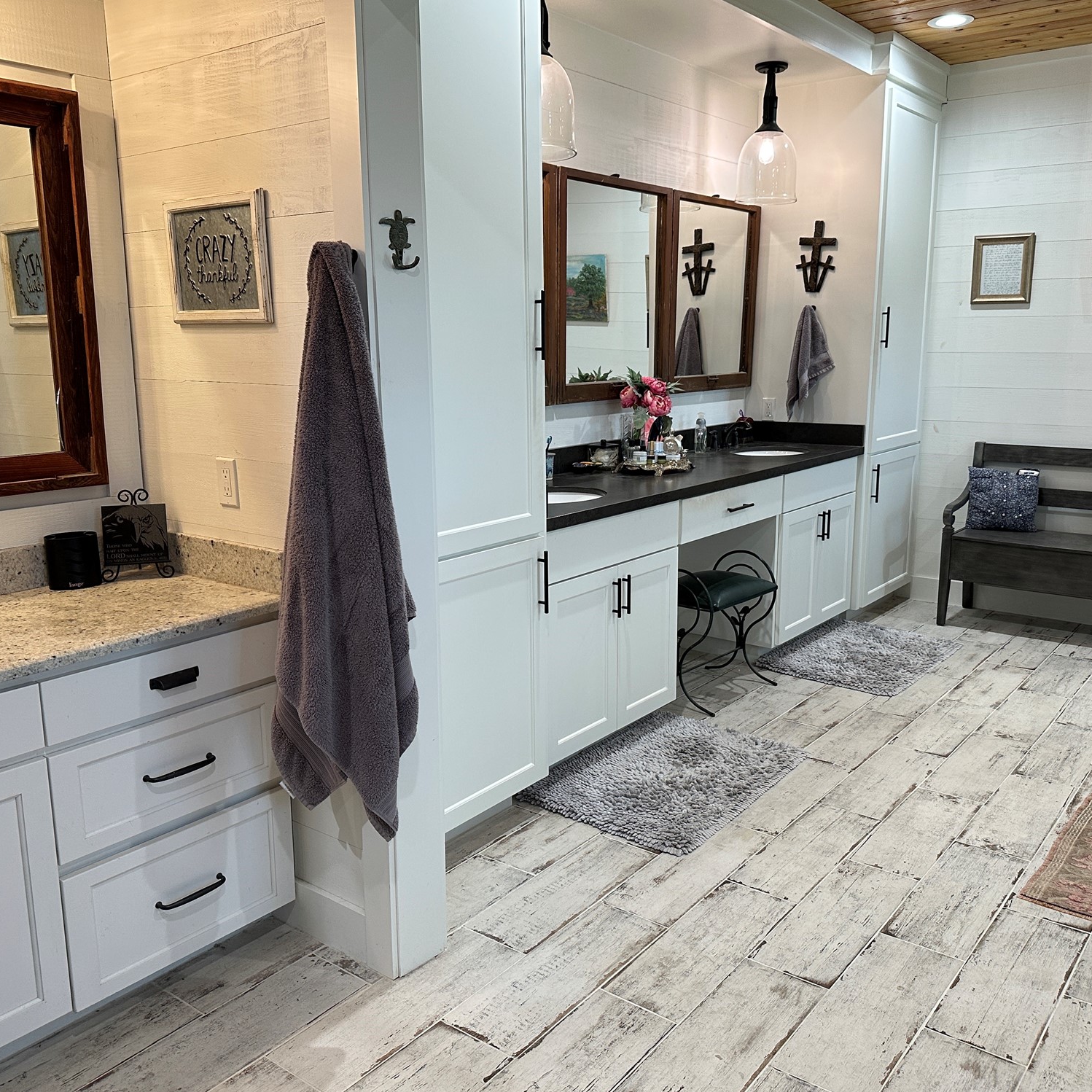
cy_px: 548
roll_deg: +0.2
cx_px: 555
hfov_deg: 55.6
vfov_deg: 55.6
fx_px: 1035
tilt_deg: -11.3
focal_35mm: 29
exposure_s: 1/120
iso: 200
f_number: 1.78
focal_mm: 6.86
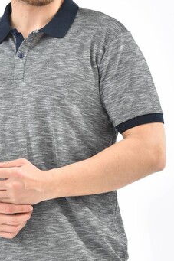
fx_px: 1850
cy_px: 128
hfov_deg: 5.4
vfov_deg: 8.1
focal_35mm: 255
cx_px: 66
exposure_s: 1/160
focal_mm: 116
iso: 100
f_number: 7.1
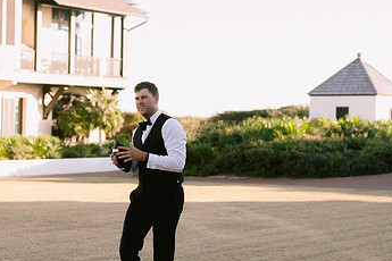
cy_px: 149
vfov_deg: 16.3
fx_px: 915
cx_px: 143
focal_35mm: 84
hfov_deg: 24.1
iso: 200
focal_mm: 50
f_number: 2.8
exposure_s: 1/400
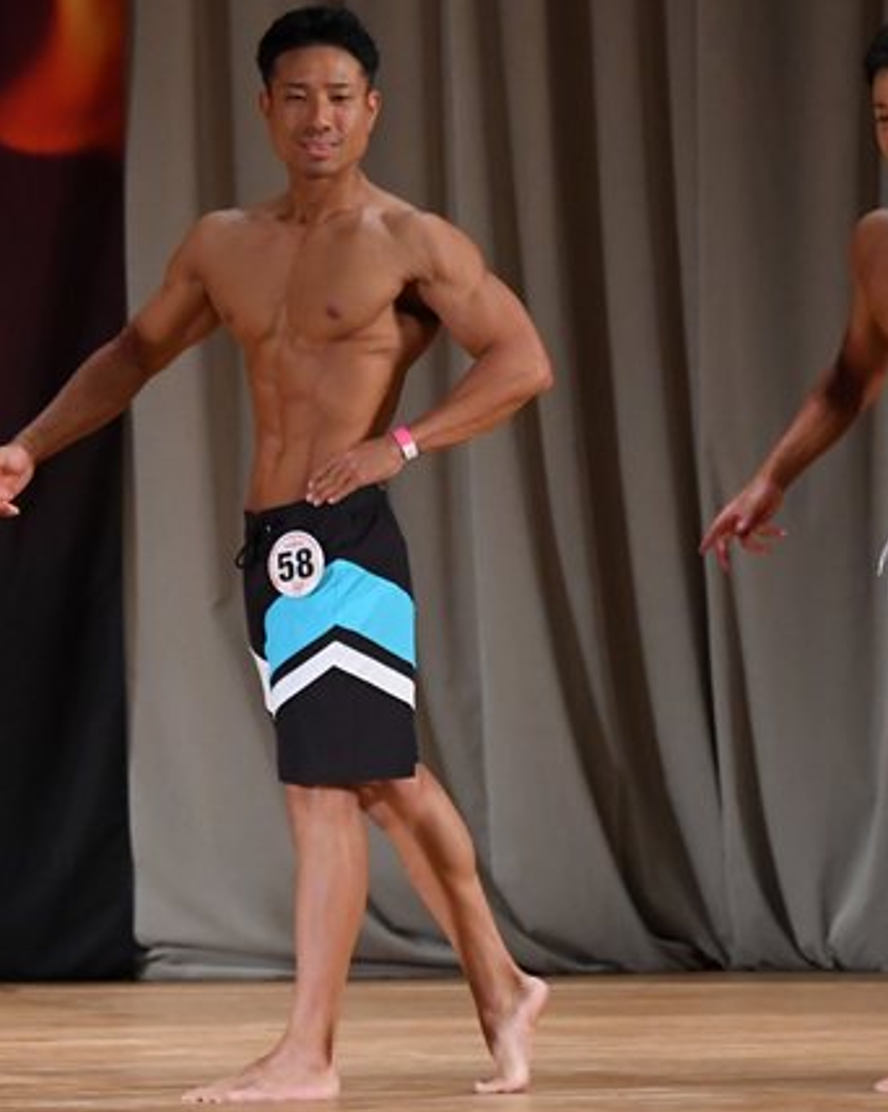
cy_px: 540
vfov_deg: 4.7
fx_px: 13413
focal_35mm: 408
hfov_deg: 3.8
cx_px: 378
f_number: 5.6
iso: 3200
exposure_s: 1/400
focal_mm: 160
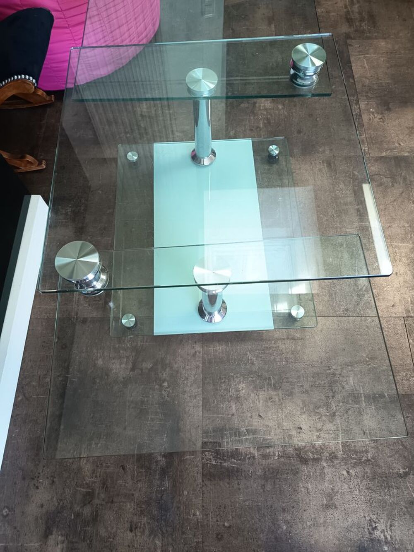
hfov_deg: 56.8
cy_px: 276
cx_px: 207
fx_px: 383
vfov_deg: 71.6
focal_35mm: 24
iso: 456
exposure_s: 1/50
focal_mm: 5.24
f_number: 1.7
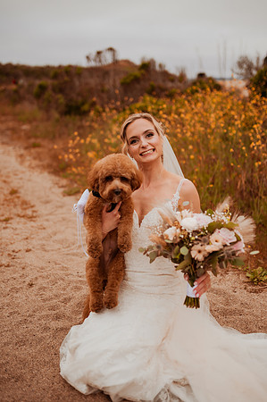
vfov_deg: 54.5
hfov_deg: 37.8
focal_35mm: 35
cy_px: 201
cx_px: 134
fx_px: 390
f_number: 1.6
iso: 500
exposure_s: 1/2500
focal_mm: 35
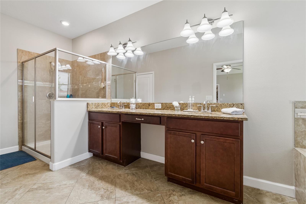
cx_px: 153
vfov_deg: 77.3
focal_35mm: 15
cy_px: 102
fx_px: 127
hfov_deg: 100.4
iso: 100
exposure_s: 1/5
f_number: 7.1
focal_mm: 10
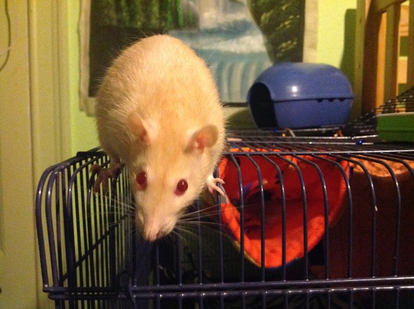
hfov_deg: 52.7
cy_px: 154
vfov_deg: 40.6
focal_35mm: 35
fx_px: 418
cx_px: 207
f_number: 2.4
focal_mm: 4.28
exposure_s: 1/15
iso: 800
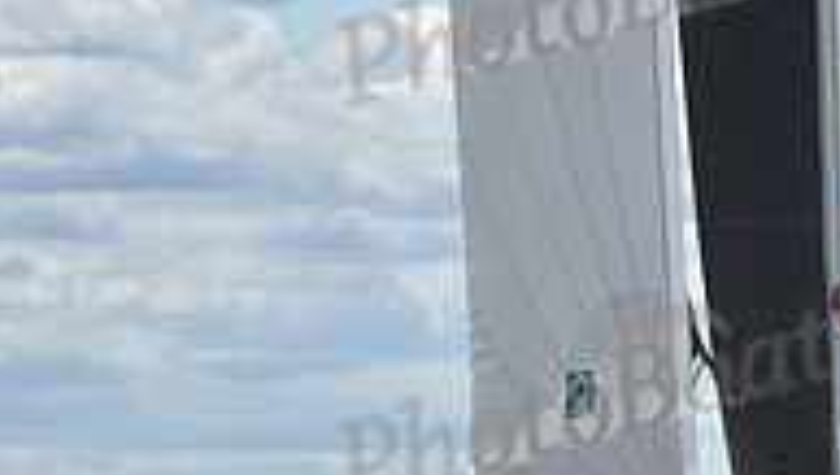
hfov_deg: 3.4
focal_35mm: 630
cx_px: 1179
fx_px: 14046
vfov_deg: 1.9
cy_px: 560
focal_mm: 200
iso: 250
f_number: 10
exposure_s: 1/800
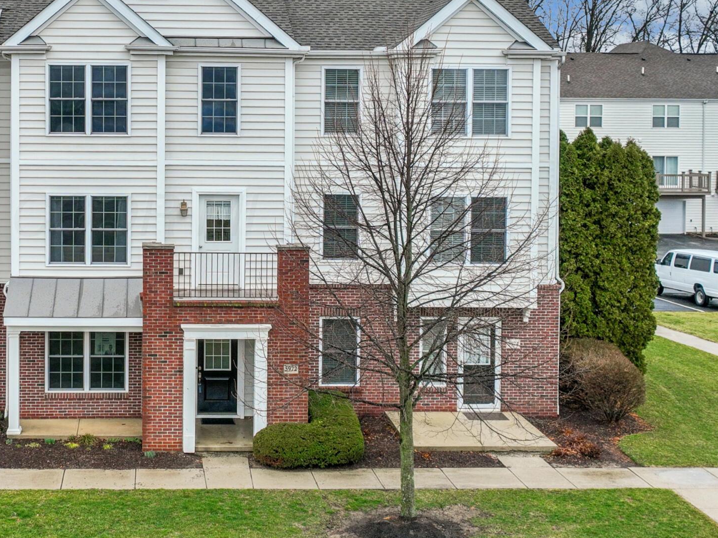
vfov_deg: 29.0
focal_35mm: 50
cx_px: 163
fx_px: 1037
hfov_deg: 37.1
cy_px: 214
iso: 100
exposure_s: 1/500
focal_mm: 12.3
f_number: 2.8
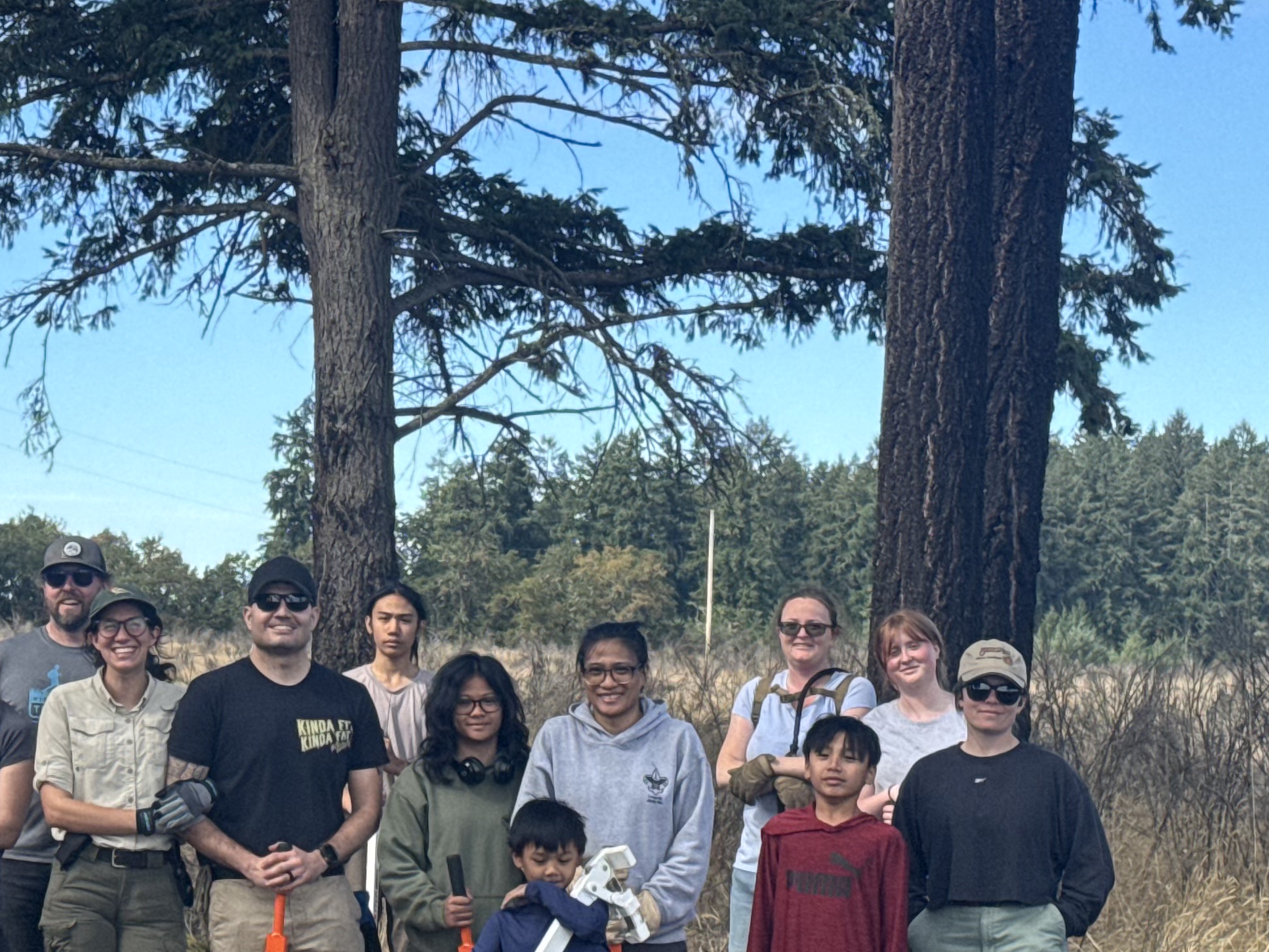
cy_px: 506
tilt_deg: +0.8
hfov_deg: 19.6
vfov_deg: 14.8
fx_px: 3667
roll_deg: -2.6
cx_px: 450
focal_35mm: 100
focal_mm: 6.76
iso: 64
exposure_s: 1/1366
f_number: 1.78
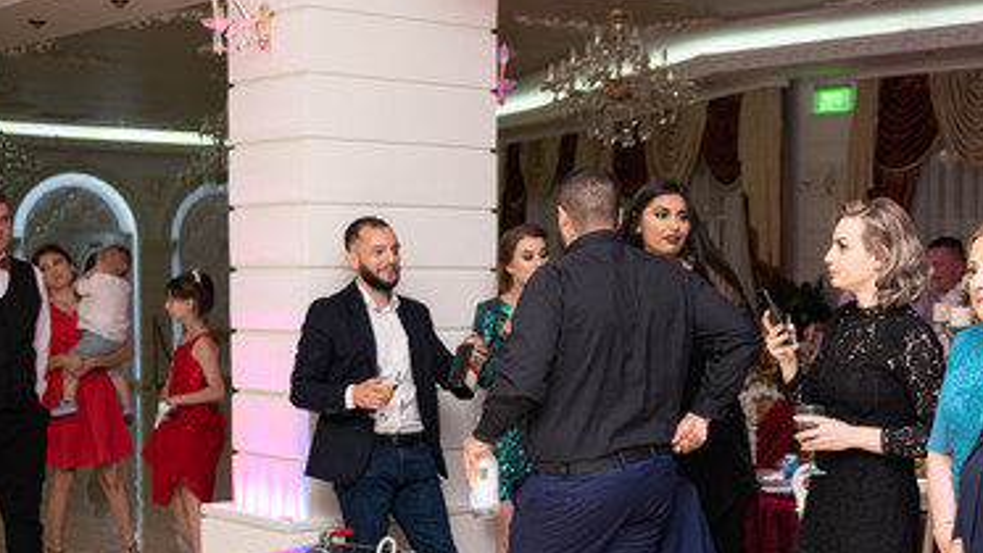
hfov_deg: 32.5
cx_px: 775
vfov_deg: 19.0
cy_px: 404
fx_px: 1642
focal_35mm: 63
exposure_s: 1/125
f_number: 1.8
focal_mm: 23
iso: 500
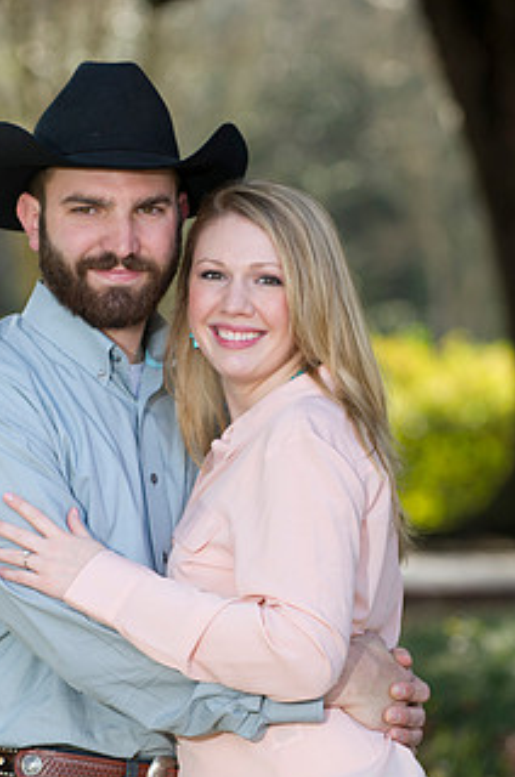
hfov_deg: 6.9
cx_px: 208
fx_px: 4245
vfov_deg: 10.5
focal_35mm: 197
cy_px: 483
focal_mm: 140
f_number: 3.5
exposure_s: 1/250
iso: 250
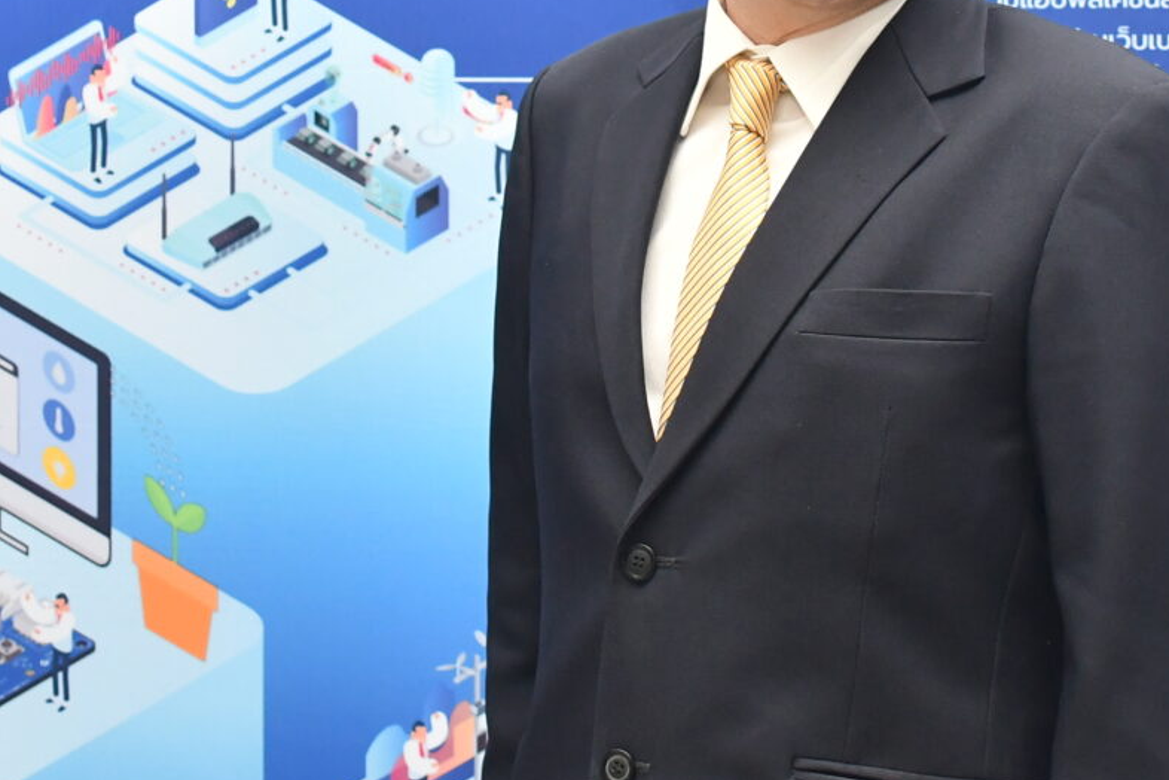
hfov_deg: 23.5
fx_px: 2792
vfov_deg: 15.7
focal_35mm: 86
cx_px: 784
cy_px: 89
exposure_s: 1/160
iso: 1000
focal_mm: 22
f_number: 4
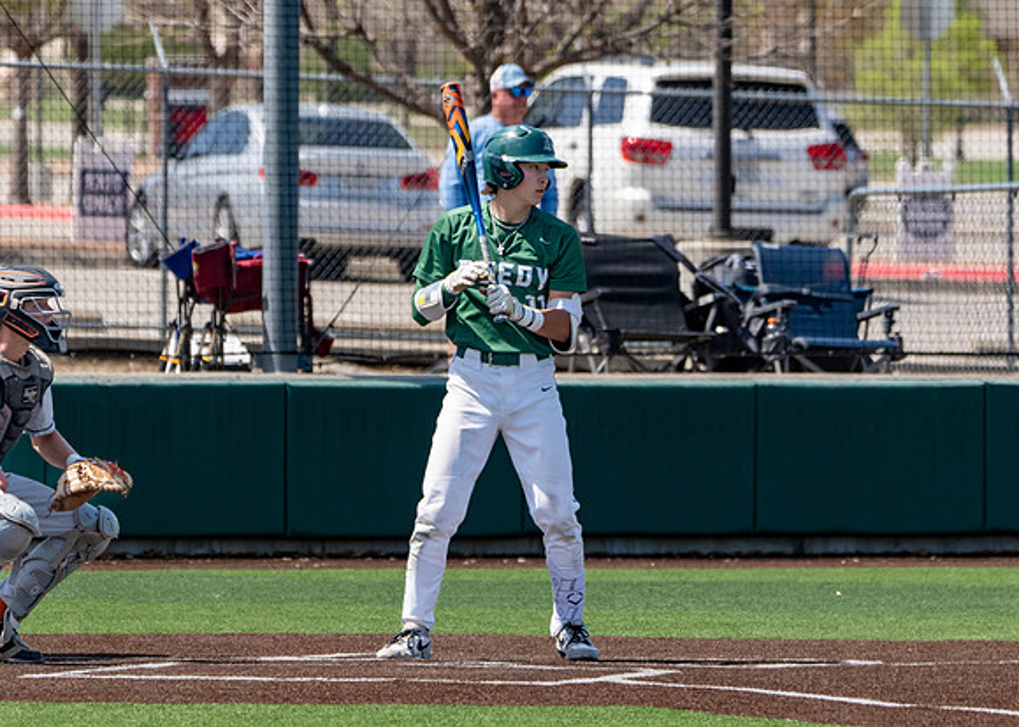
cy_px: 379
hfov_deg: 4.9
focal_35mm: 415
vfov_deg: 3.5
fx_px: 12004
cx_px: 529
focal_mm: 321
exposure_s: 1/2500
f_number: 8
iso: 800
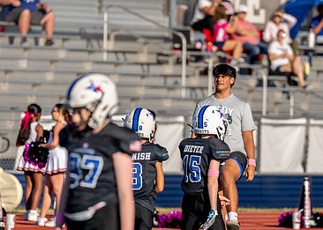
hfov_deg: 4.0
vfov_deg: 2.8
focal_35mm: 506
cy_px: 144
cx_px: 200
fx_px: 4639
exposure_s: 1/4000
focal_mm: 200
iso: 160
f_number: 2.8
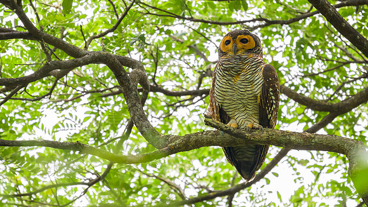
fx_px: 9678
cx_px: 186
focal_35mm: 992
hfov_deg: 2.2
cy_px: 101
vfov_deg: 1.2
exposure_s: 1/1250
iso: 1400
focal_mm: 560
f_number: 4
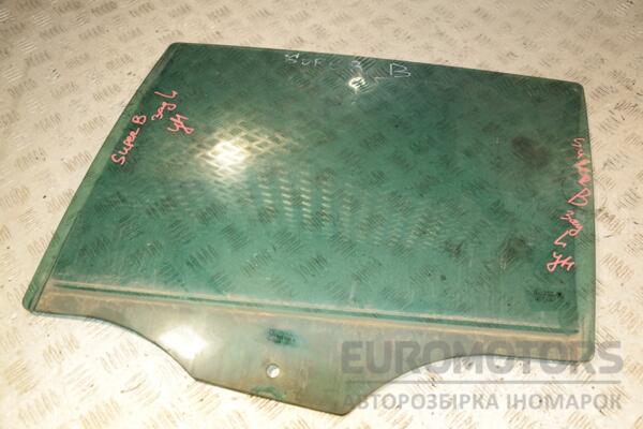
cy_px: 214
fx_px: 563
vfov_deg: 41.7
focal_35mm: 32
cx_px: 322
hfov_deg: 59.5
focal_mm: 21
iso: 800
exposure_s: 1/200
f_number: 5
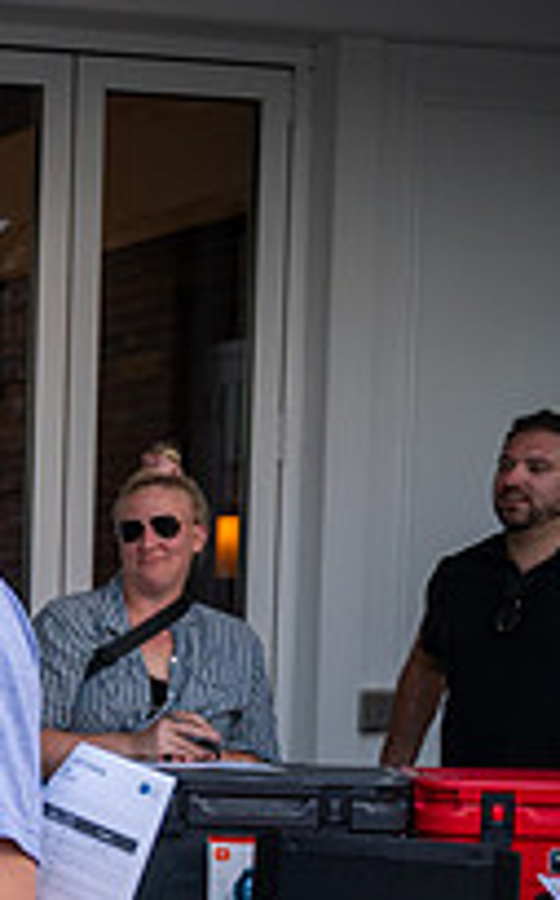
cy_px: 741
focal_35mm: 90
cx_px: -661
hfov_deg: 12.3
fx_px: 2204
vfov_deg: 22.7
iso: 500
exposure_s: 1/500
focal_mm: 31
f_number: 4
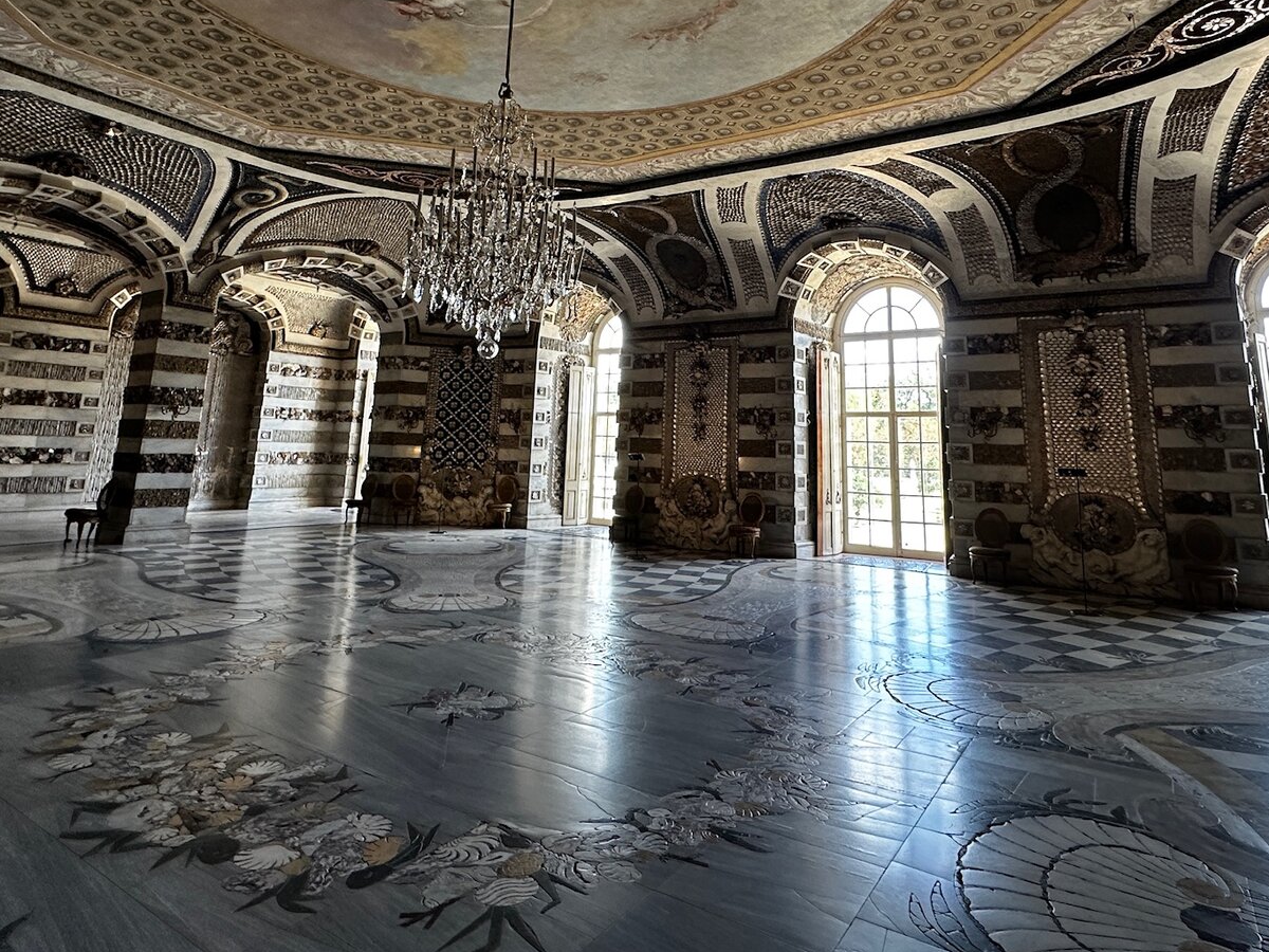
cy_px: 297
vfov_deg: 61.5
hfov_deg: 79.0
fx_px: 770
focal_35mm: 21
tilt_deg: +12.0
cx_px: 646
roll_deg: -1.7
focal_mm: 2.22
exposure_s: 1/99
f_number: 2.2
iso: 200
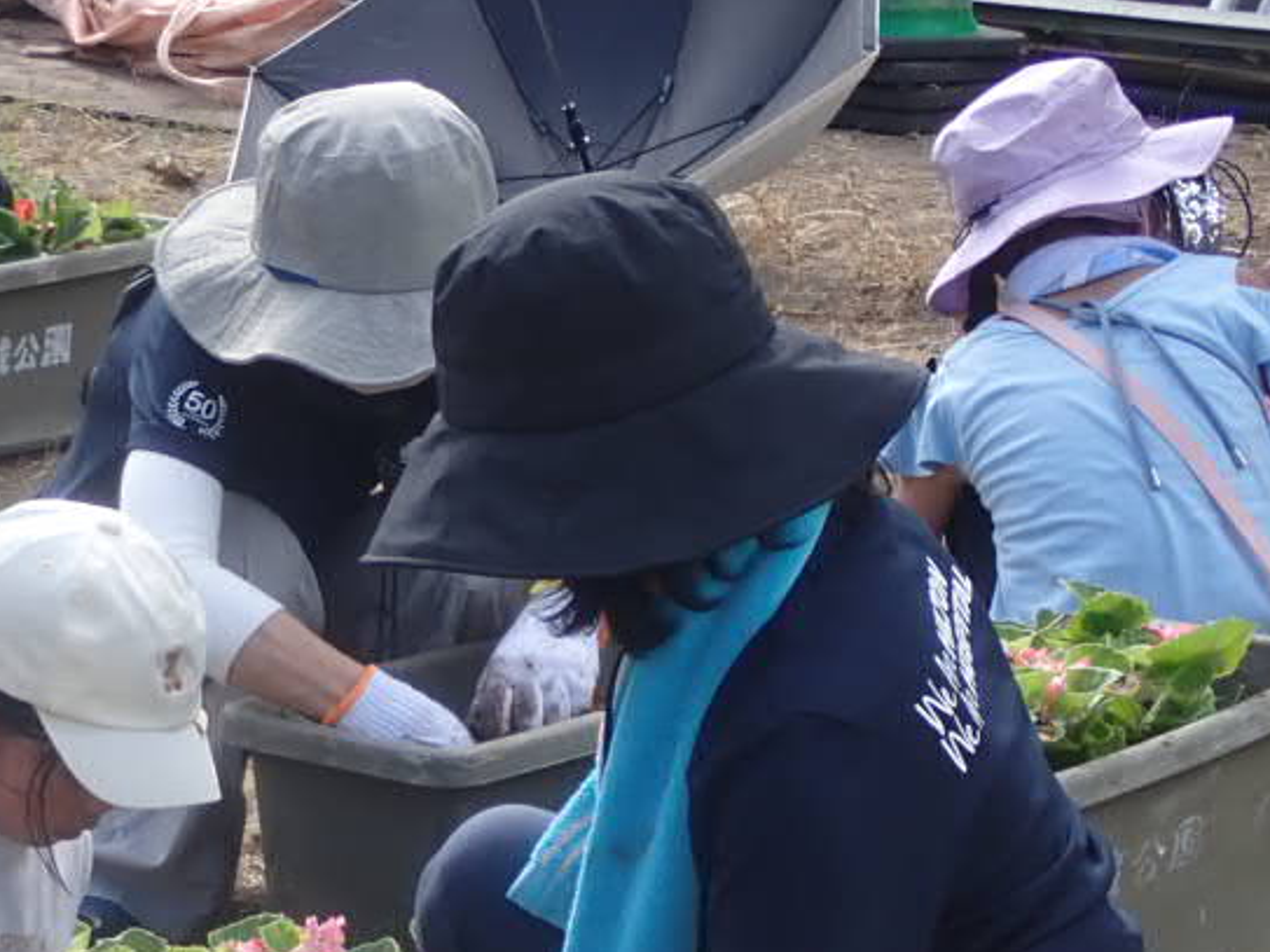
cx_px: 94
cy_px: 1003
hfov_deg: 12.4
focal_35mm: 158
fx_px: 5795
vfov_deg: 9.3
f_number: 5
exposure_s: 1/160
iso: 100
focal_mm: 11.88
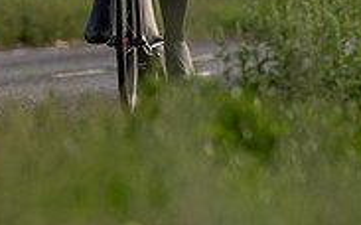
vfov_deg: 1.4
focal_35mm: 969
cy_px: -42
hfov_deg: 2.2
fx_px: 9525
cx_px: 58
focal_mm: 175
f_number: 4
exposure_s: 1/1000
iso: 160
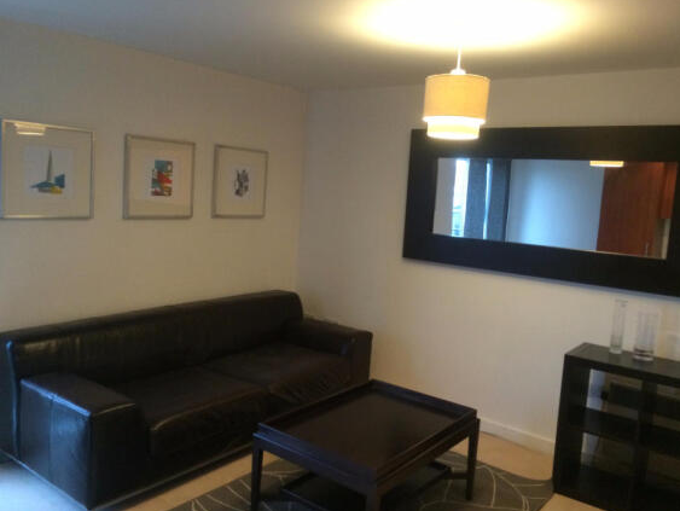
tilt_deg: -4.8
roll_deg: -2.0
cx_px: 333
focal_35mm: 30
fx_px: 590
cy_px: 251
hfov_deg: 59.9
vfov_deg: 46.8
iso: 250
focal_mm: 4.15
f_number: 2.2
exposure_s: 1/30
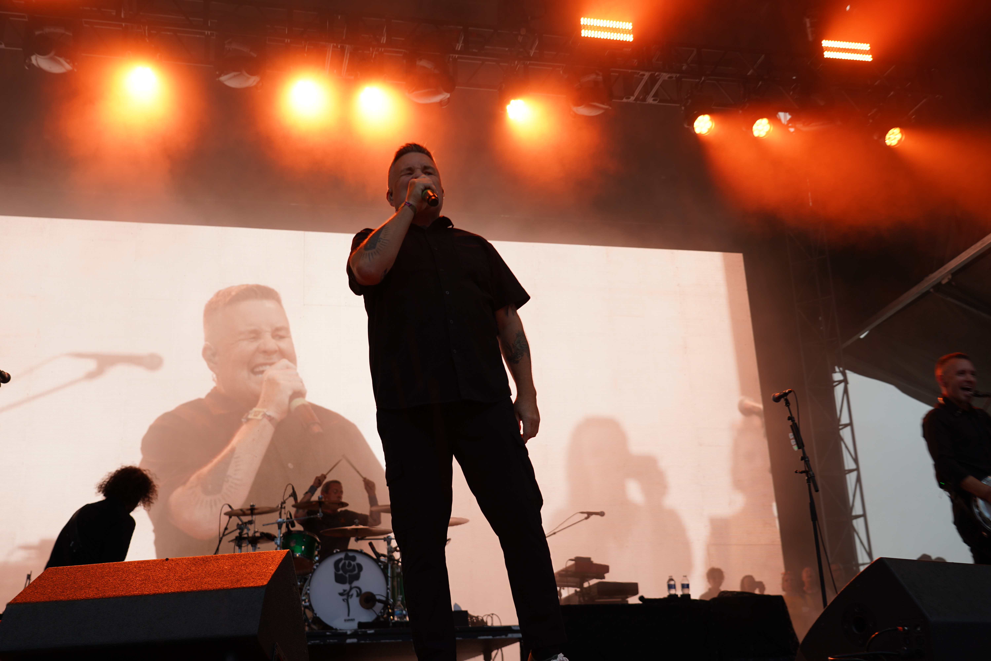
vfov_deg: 34.2
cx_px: 496
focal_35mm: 39
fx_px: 1073
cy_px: 330
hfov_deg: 49.6
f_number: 4
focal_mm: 39
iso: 160
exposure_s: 1/60
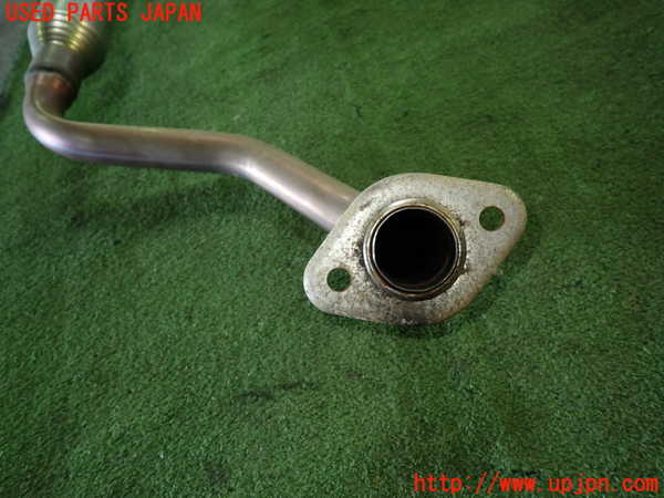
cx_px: 332
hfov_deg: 69.4
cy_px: 249
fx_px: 480
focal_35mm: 25
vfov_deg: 54.9
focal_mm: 4.5
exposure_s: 1/30
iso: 200
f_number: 2
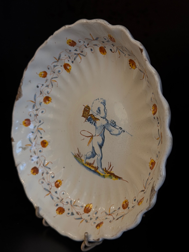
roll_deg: -1.4
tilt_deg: -15.4
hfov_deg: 30.3
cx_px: 94
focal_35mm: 48
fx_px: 349
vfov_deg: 39.7
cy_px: 126
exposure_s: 1/50
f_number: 1.78
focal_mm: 6.76
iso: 50
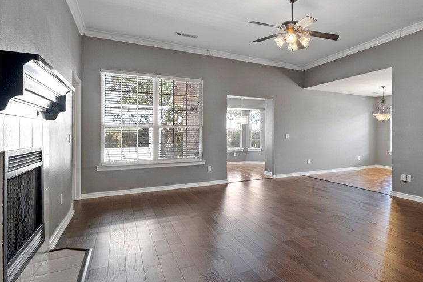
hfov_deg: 74.0
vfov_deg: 57.2
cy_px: 128
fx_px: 259
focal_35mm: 22
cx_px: 308
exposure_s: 1/5
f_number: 8
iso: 640
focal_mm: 15
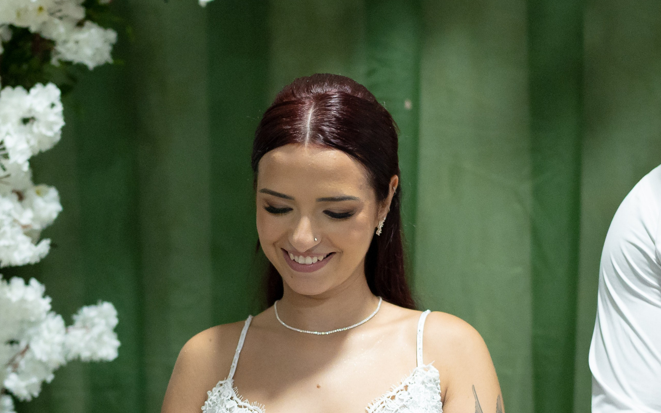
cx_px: 320
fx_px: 1477
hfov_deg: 25.2
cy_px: 301
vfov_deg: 15.9
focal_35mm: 82
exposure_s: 1/320
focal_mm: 35
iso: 3200
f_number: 2
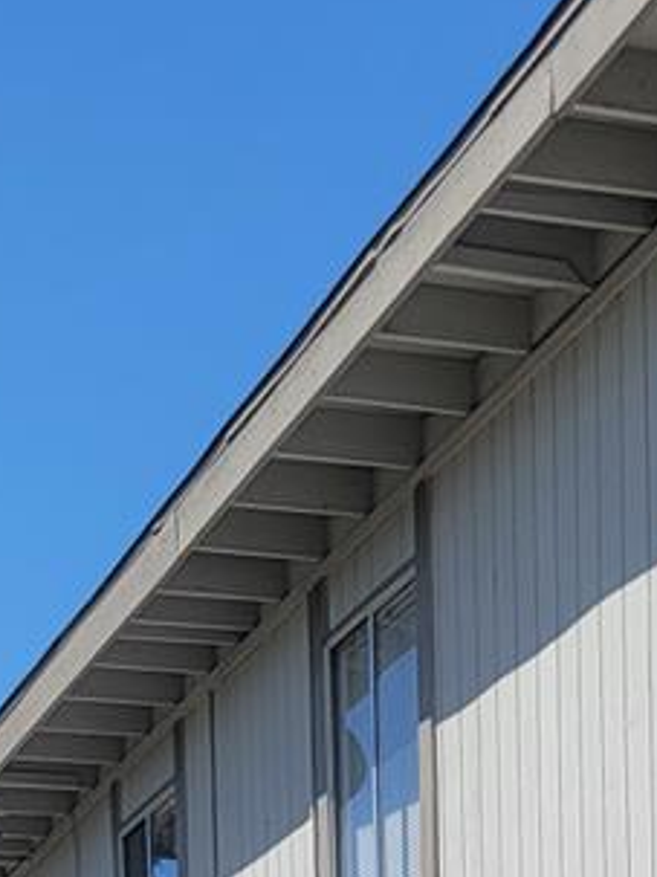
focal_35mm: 119
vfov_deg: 14.1
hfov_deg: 12.2
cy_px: 1711
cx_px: 797
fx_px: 3014
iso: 16
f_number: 1.8
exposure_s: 1/1154
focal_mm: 6.7
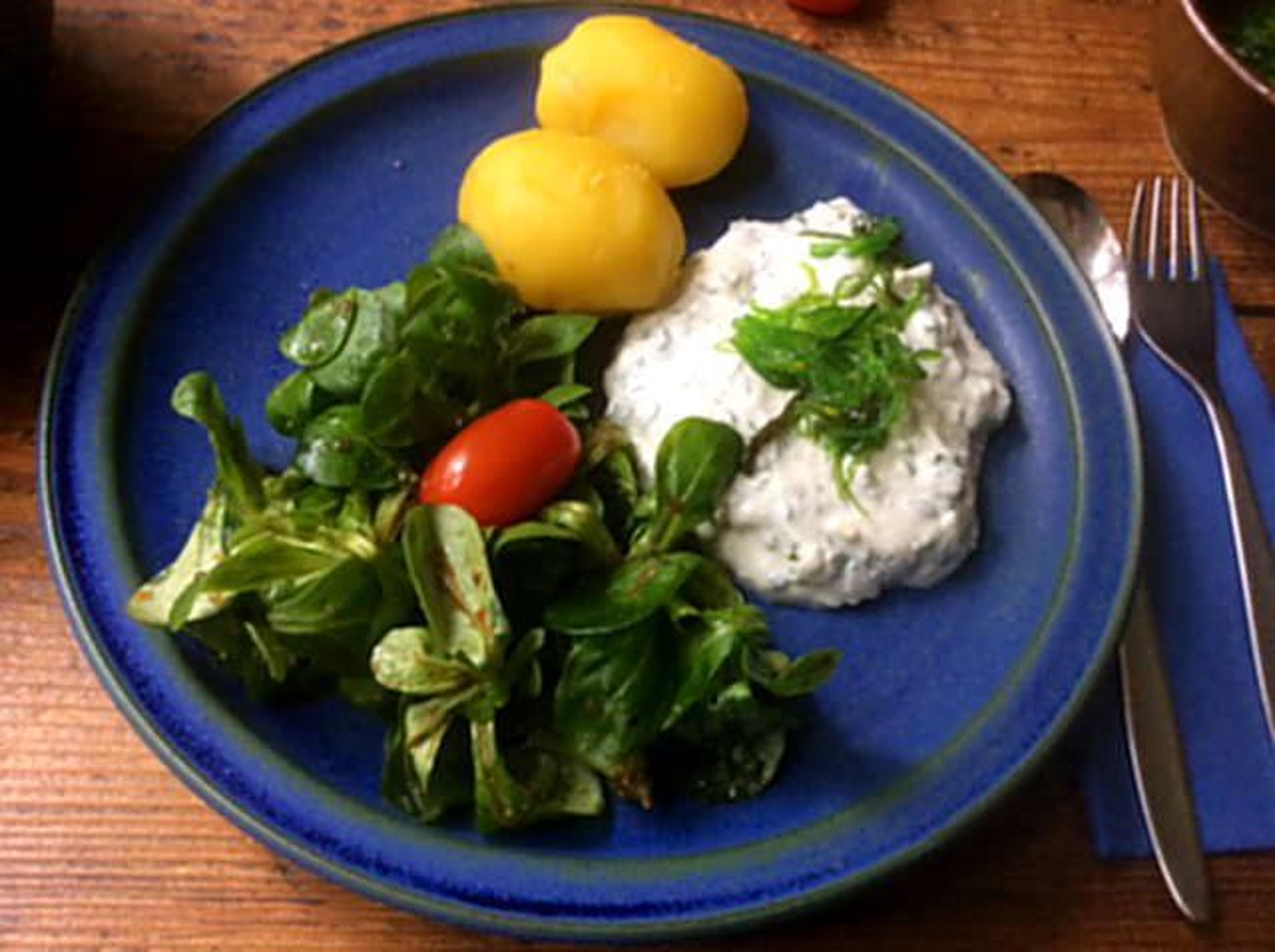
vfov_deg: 44.1
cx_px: 638
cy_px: 476
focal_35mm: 32
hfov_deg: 56.9
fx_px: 1177
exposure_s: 1/25
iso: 160
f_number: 2.4
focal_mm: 3.3
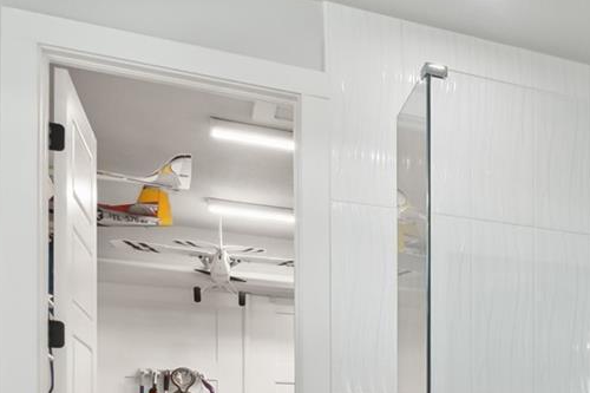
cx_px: 682
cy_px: 486
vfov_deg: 25.0
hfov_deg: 34.3
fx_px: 786
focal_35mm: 48
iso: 100
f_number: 7.1
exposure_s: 1/8
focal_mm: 10
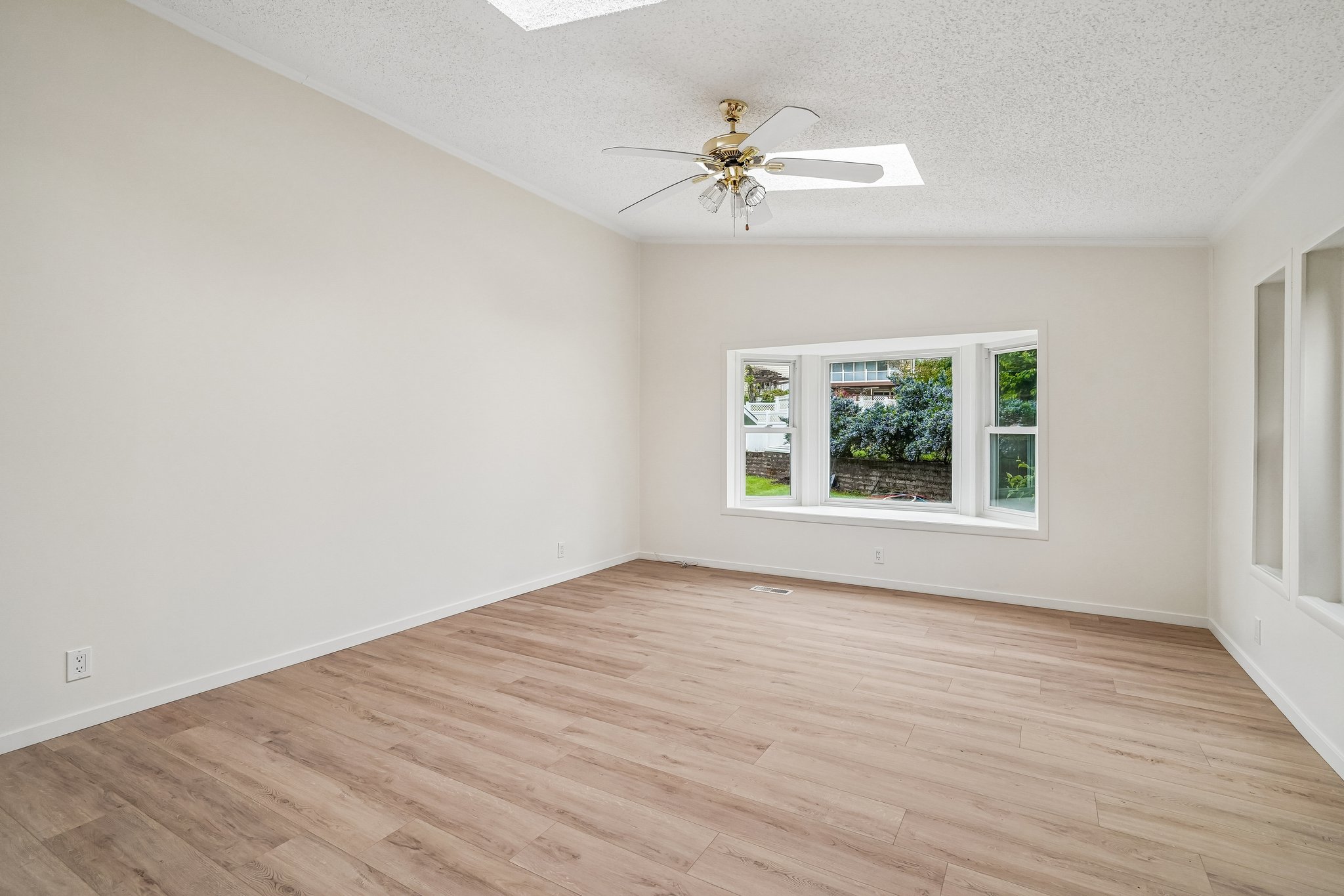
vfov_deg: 73.7
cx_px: 672
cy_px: 448
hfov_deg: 96.7
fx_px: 597
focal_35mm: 16
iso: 1600
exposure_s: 1/125
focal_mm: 16
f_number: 8
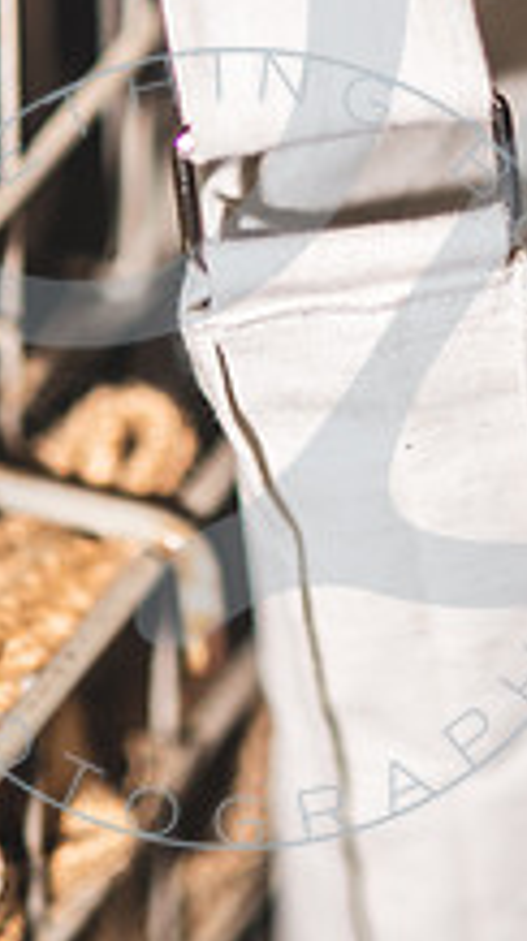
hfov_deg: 6.6
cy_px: 121
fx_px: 4589
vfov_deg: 11.7
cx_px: 432
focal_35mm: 184
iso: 50
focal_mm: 85
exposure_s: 1/200
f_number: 1.8
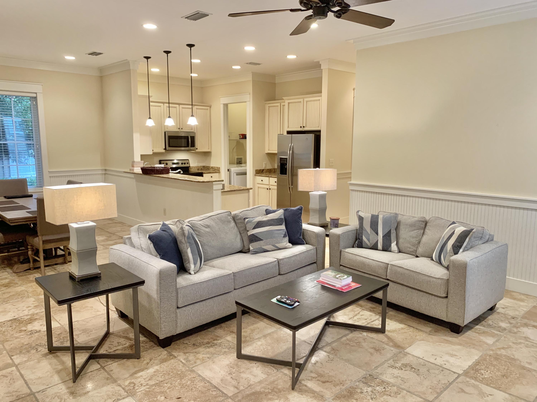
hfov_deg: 67.3
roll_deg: -0.9
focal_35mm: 26
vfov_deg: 53.1
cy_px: 201
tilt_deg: -7.7
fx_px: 403
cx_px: 268
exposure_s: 1/60
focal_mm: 4.25
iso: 250
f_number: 1.8
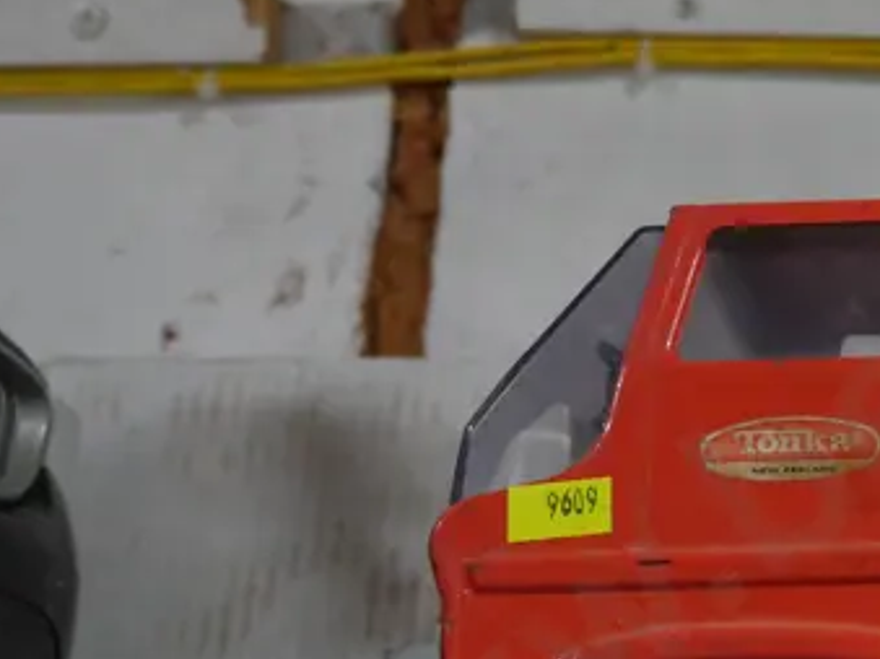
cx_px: 1308
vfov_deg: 12.2
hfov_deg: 15.1
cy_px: 102
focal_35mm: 121
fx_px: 3075
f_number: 4.5
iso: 500
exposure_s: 1/60
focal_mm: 20
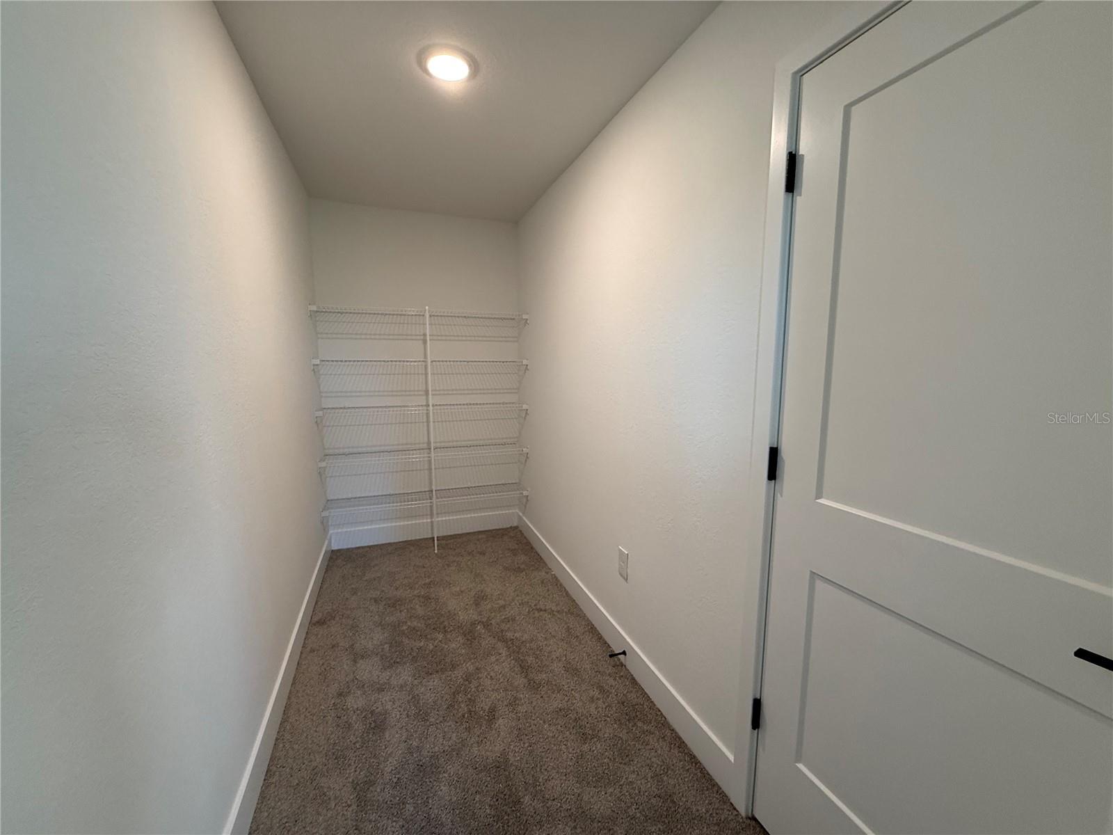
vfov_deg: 85.7
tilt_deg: -6.9
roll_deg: +0.2
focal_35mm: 14
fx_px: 450
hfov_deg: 102.1
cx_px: 556
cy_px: 418
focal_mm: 2.22
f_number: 2.2
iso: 200
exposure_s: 1/120
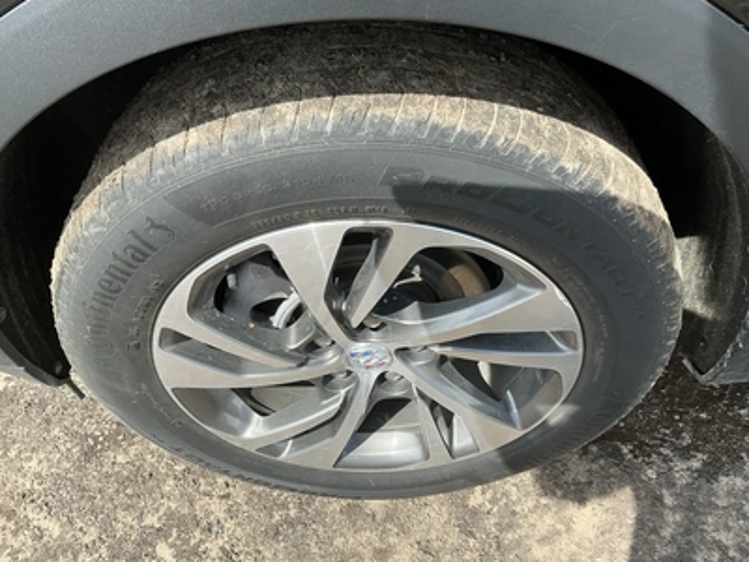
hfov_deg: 63.4
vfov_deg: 49.7
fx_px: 606
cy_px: 281
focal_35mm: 28
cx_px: 374
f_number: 1.8
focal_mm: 3
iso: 25
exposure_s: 1/504
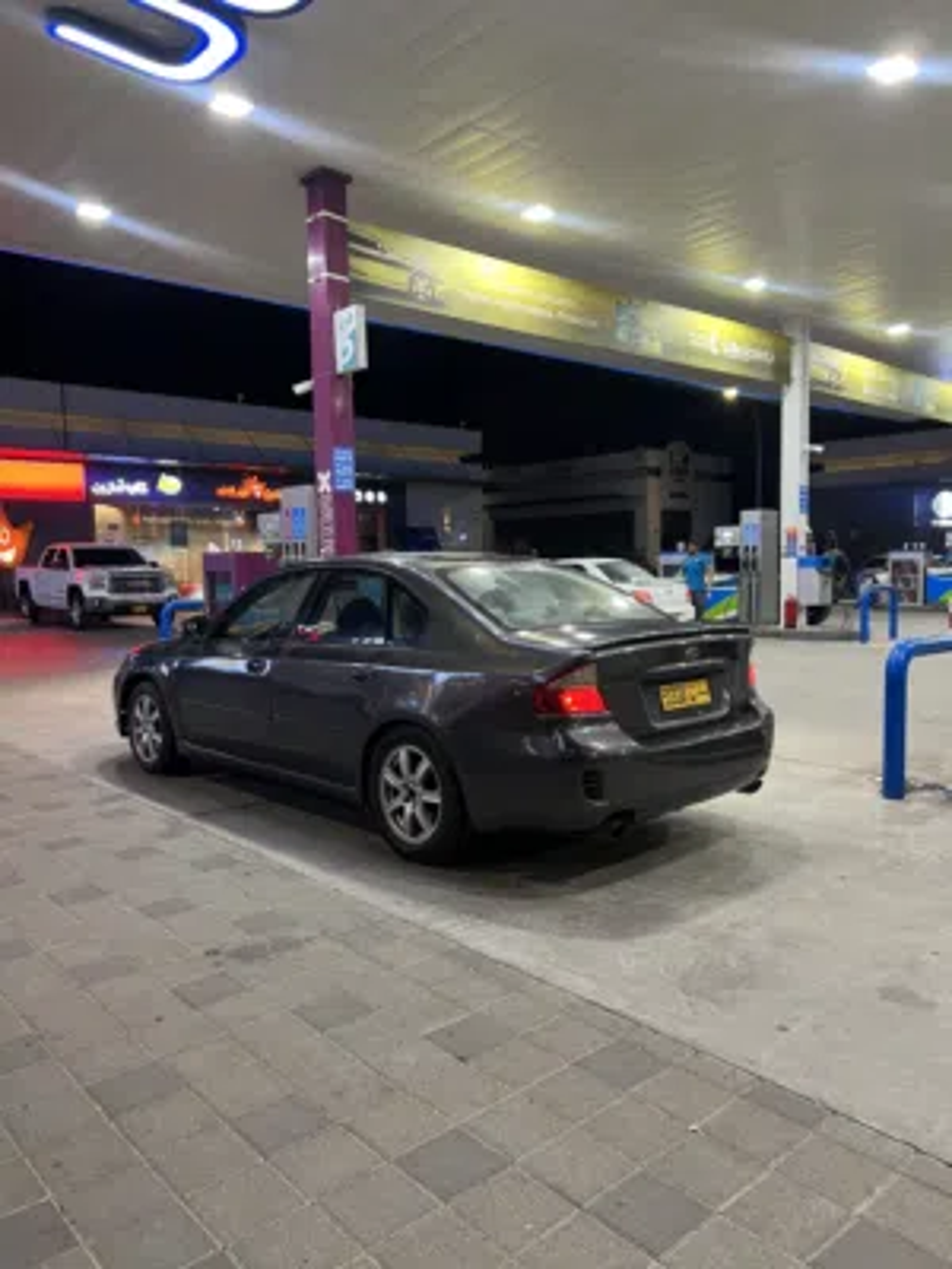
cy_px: 634
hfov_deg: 53.1
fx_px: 953
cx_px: 476
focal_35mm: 26
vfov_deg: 67.3
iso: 80
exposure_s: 1/50
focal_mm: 5.7
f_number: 1.5
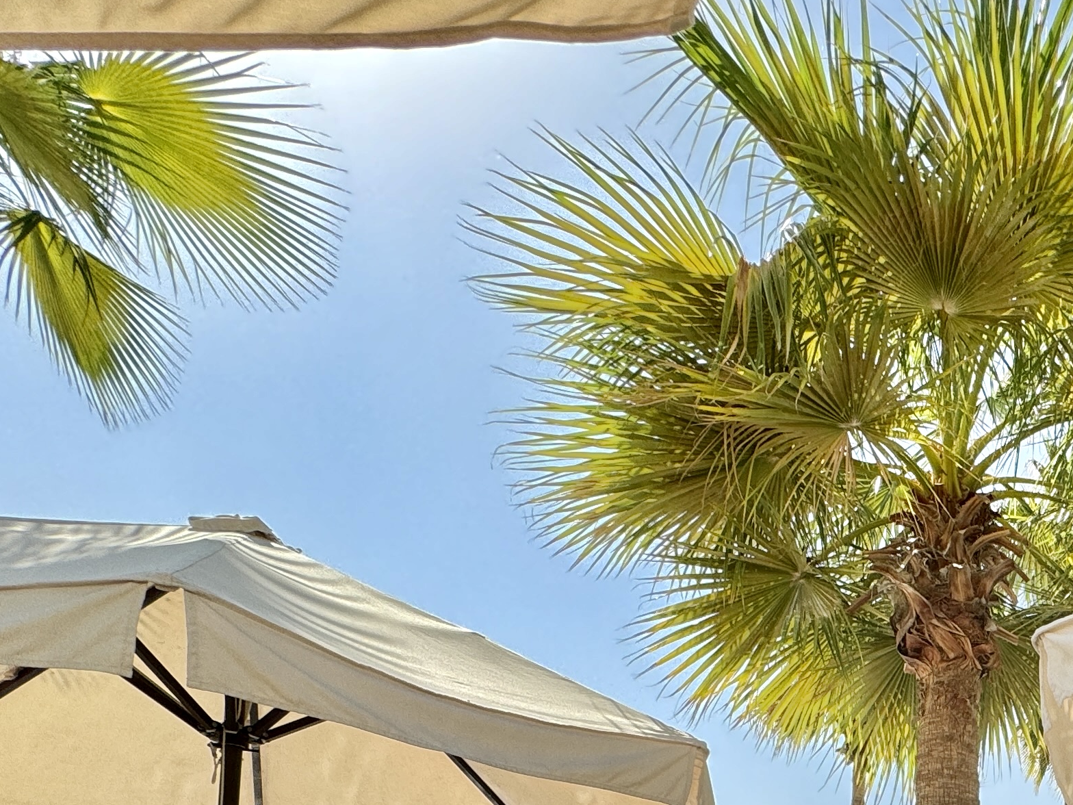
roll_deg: -0.4
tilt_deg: +4.0
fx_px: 1116
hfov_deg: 43.2
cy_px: 1027
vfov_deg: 31.4
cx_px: 1102
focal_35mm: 36
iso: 50
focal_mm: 2.22
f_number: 2.2
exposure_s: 1/1323
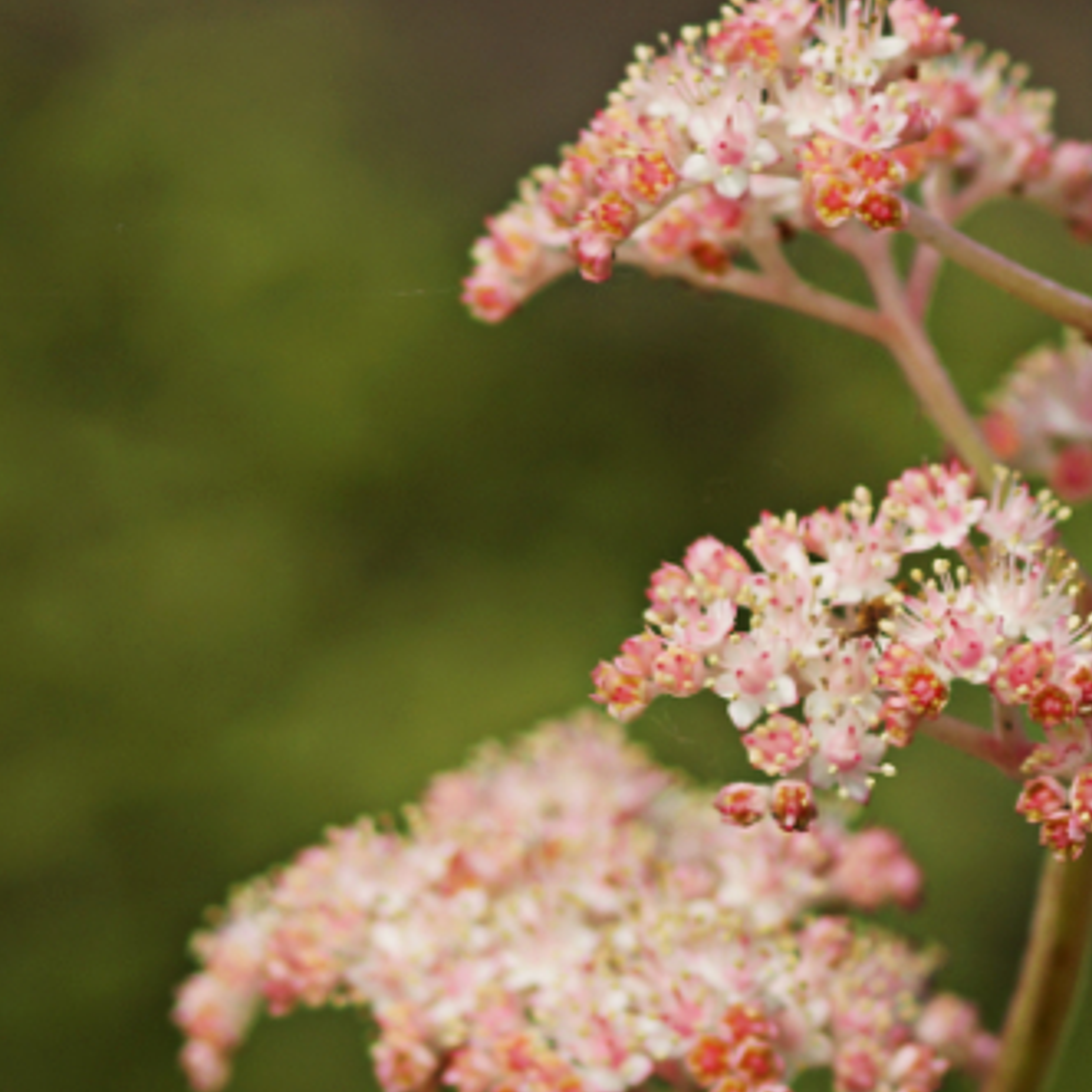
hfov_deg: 3.8
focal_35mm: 461
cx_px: 1289
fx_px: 16453
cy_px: 306
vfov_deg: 3.8
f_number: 3.2
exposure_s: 1/400
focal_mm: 100
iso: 100
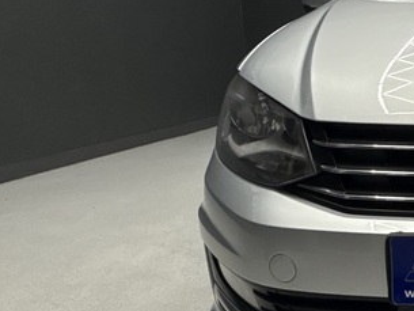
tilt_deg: -13.3
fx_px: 562
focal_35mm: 47
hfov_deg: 31.7
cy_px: 179
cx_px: 529
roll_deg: -0.3
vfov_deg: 30.9
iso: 80
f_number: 2.2
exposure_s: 1/100
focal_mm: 2.22
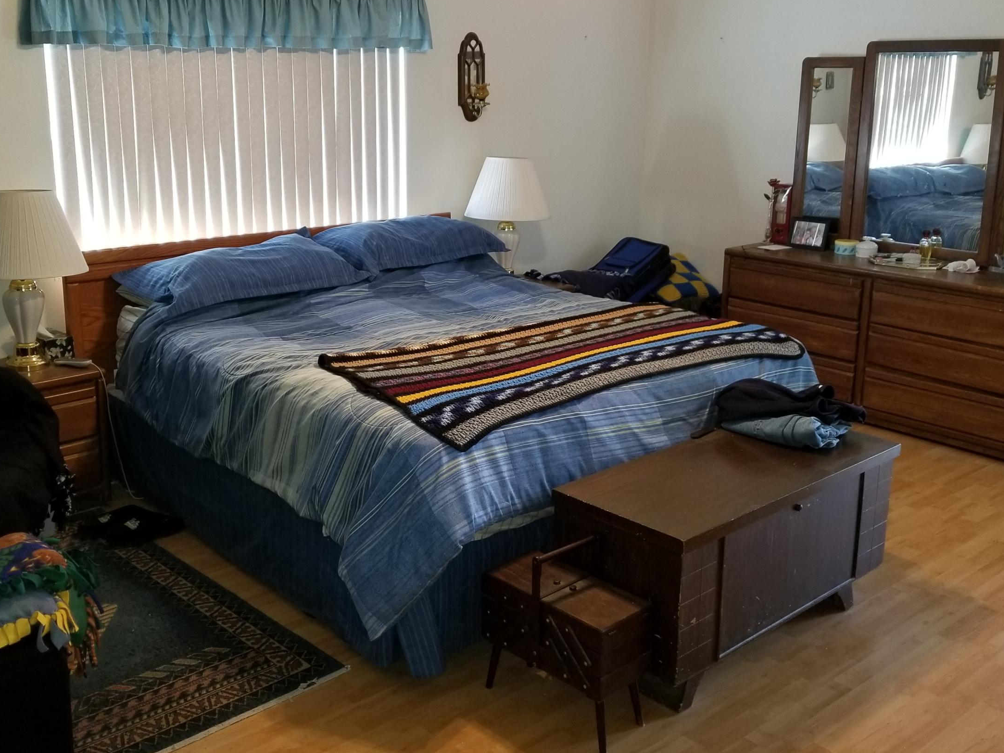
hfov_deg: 51.1
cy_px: 314
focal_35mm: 36
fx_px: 1044
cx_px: 407
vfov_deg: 39.5
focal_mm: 4.3
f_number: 1.7
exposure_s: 1/17
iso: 125
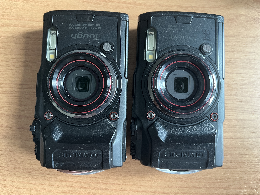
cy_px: 98
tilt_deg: -85.3
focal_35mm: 26
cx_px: 130
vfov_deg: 53.1
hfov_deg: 67.3
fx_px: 195
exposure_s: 1/60
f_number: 1.6
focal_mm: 5.1
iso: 200
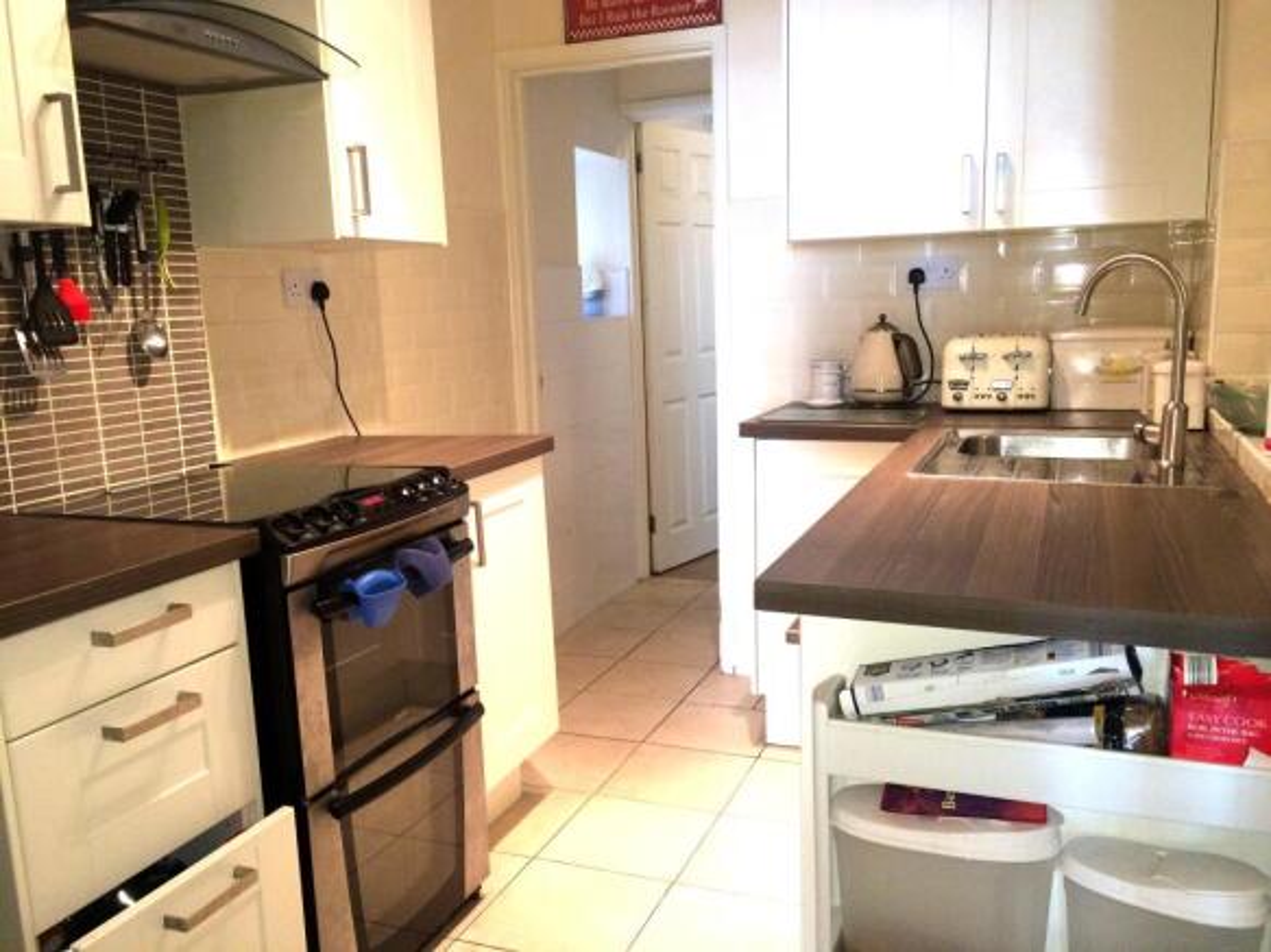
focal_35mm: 29
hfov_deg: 61.7
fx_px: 1065
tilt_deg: -9.3
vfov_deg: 48.2
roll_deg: +2.3
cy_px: 476
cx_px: 636
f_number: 2.2
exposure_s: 1/33
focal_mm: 4.15
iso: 125
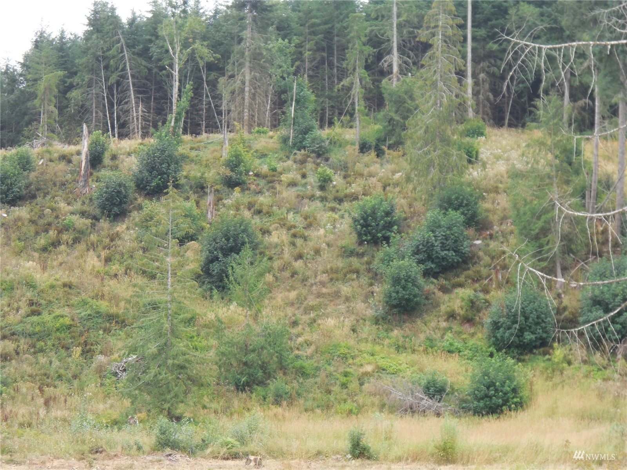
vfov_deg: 12.5
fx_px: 2155
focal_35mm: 119
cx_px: 314
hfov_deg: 16.6
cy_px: 235
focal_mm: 21.2
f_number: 5.5
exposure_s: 1/60
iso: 140
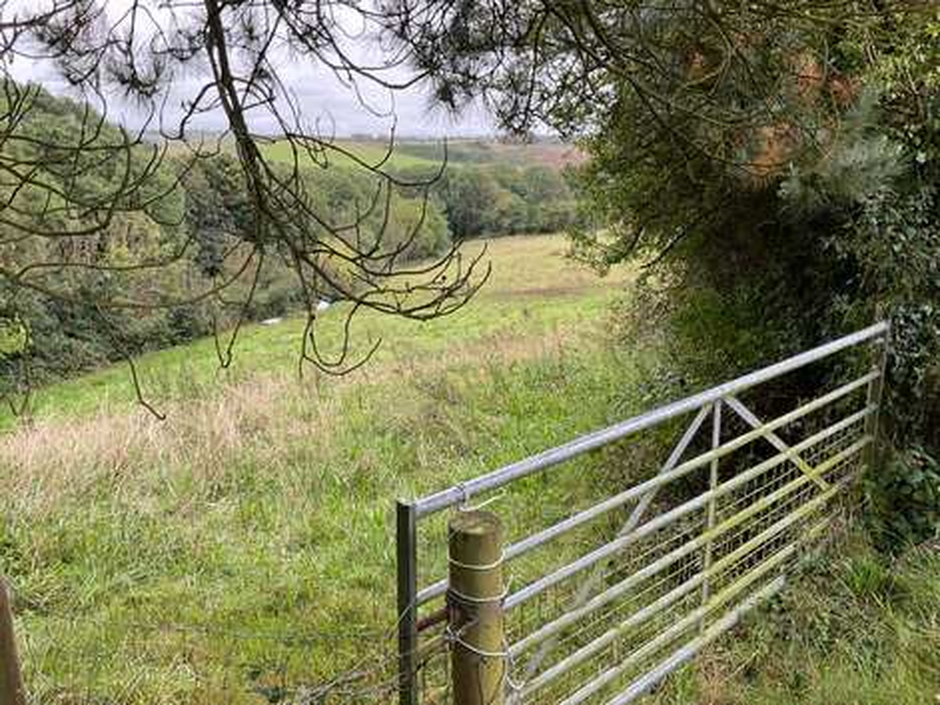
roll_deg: -0.1
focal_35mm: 29
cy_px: 352
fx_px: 787
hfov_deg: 61.7
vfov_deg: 48.2
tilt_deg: -13.9
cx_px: 470
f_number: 1.8
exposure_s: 1/220
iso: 16
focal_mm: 3
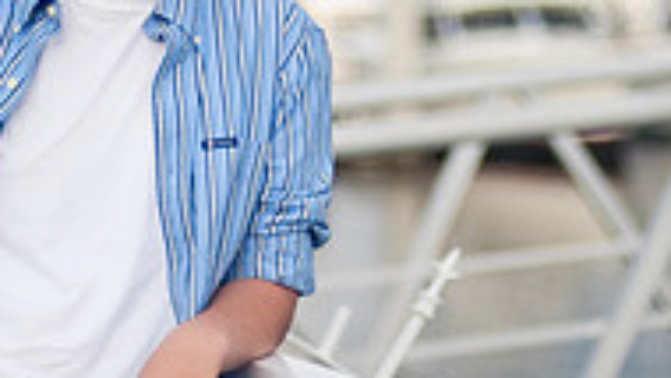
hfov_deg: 13.4
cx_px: 321
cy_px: 4
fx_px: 2848
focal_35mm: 160
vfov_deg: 7.6
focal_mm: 50
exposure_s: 1/6400
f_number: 1.4
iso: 200
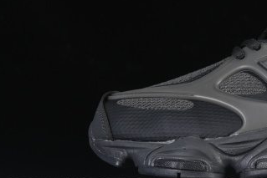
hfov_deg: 10.7
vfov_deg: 7.3
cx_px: 326
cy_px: 43
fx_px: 1395
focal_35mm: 188
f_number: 6.3
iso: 160
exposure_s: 1/60
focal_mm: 50
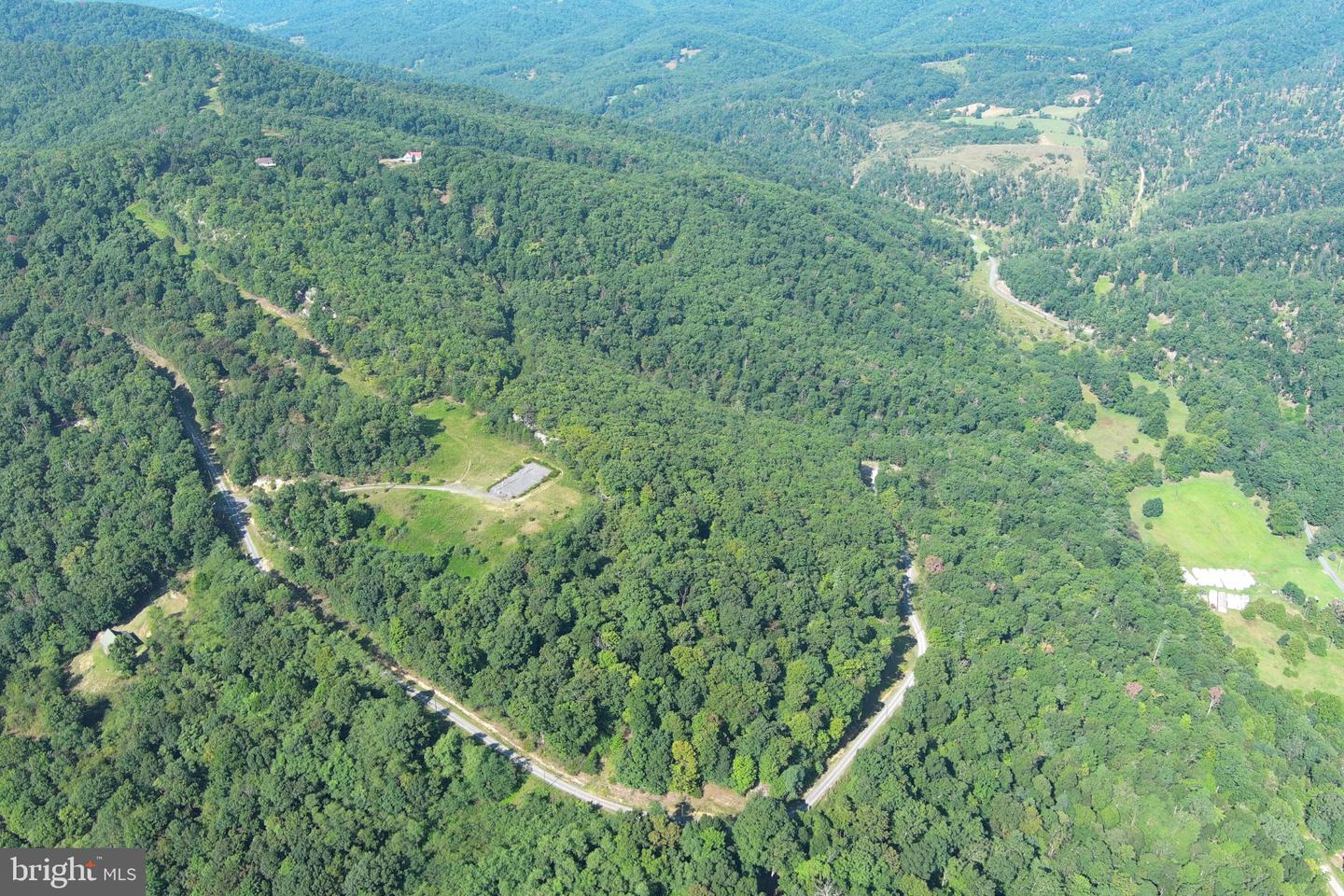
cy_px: 448
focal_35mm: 29
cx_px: 672
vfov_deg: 45.0
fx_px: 1083
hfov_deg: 63.7
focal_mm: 10.57
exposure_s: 1/418
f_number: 2.8
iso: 100
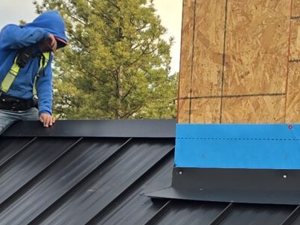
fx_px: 1265
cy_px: 289
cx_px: 150
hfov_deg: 13.5
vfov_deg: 10.0
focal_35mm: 146
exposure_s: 1/180
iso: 32
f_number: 1.7
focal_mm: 6.3
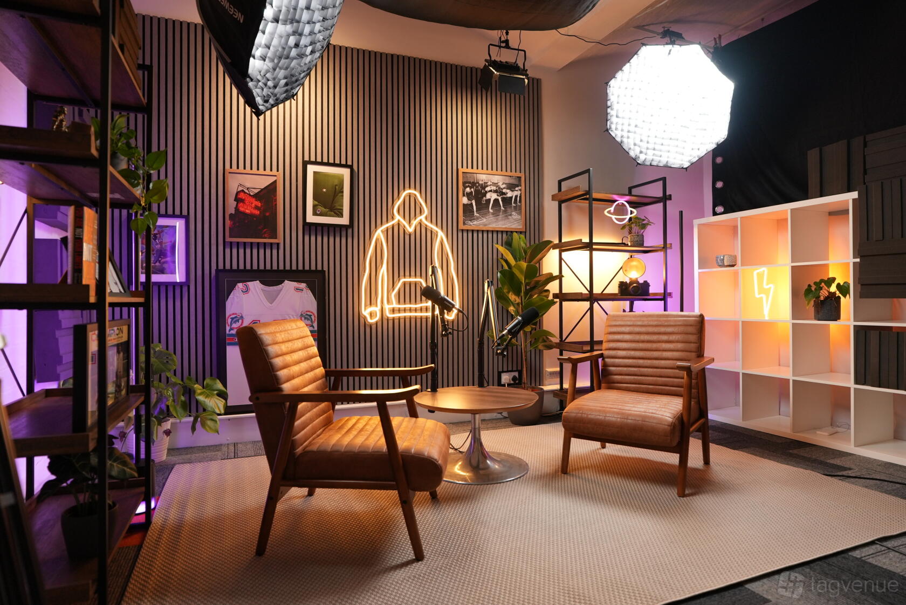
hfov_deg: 81.2
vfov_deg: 59.6
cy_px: 302
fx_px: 529
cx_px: 453
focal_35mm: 21
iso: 800
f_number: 2.8
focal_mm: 21
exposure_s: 1/100
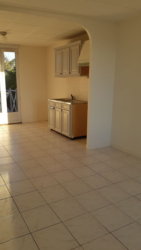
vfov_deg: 66.1
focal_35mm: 29
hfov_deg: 39.9
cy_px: 124
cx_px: 52
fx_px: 193
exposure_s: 1/337
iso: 40
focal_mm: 3.93
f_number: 1.7
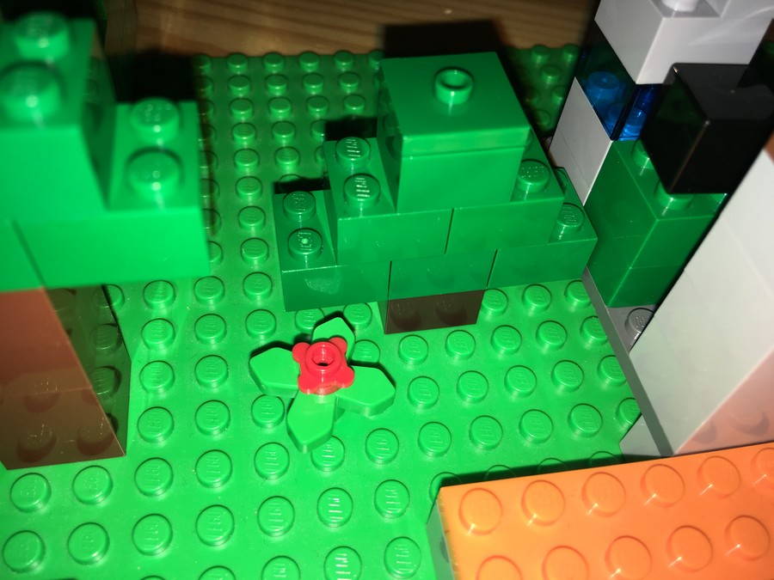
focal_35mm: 29
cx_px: 387
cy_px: 290
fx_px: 648
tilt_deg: -52.2
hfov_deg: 61.7
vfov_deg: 48.2
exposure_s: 1/208
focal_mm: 4.15
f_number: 2.2
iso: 25
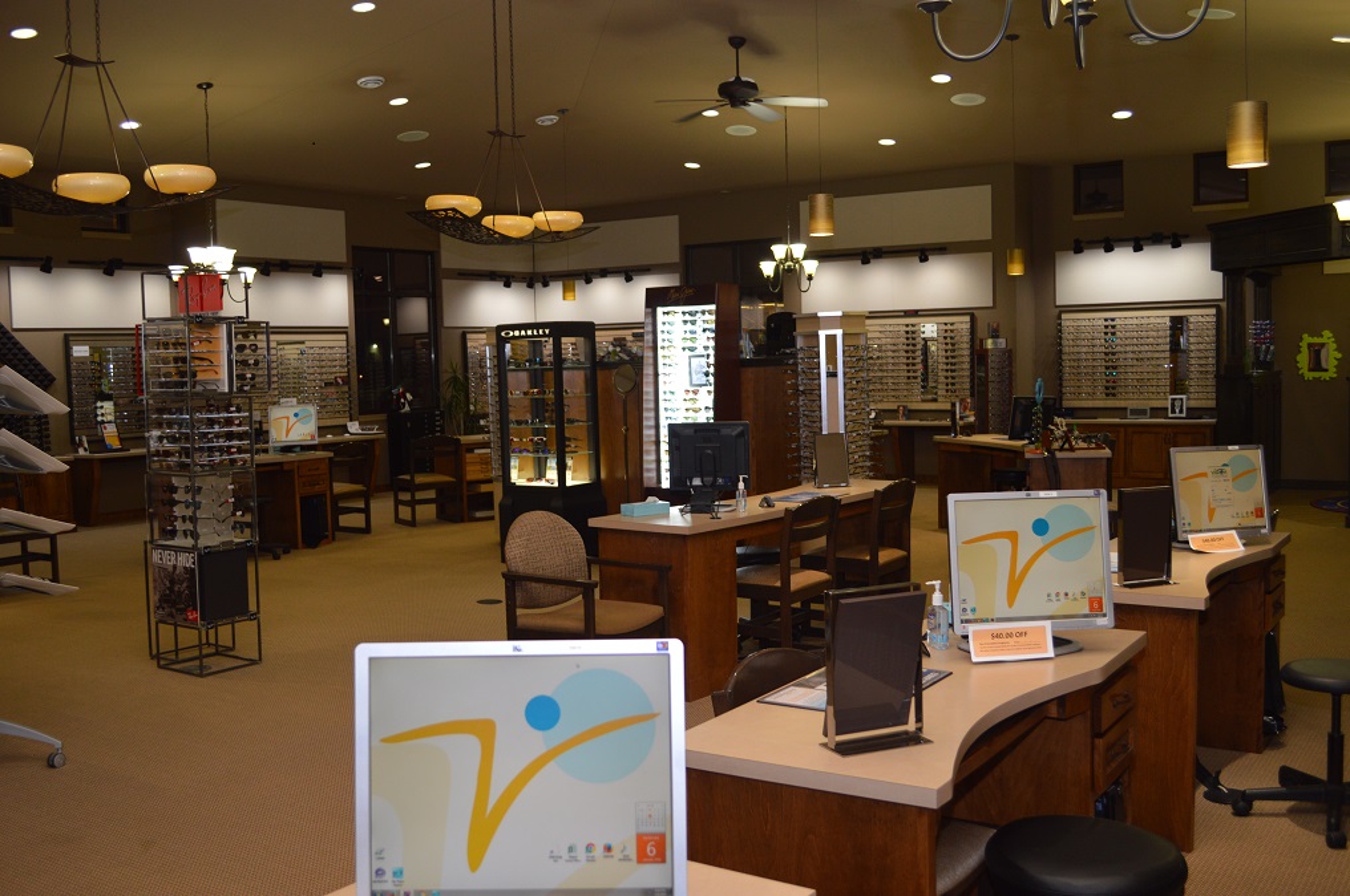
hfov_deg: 53.2
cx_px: 675
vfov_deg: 36.8
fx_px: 1348
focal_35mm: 36
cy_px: 448
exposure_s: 1/60
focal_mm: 24
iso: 400
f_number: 4
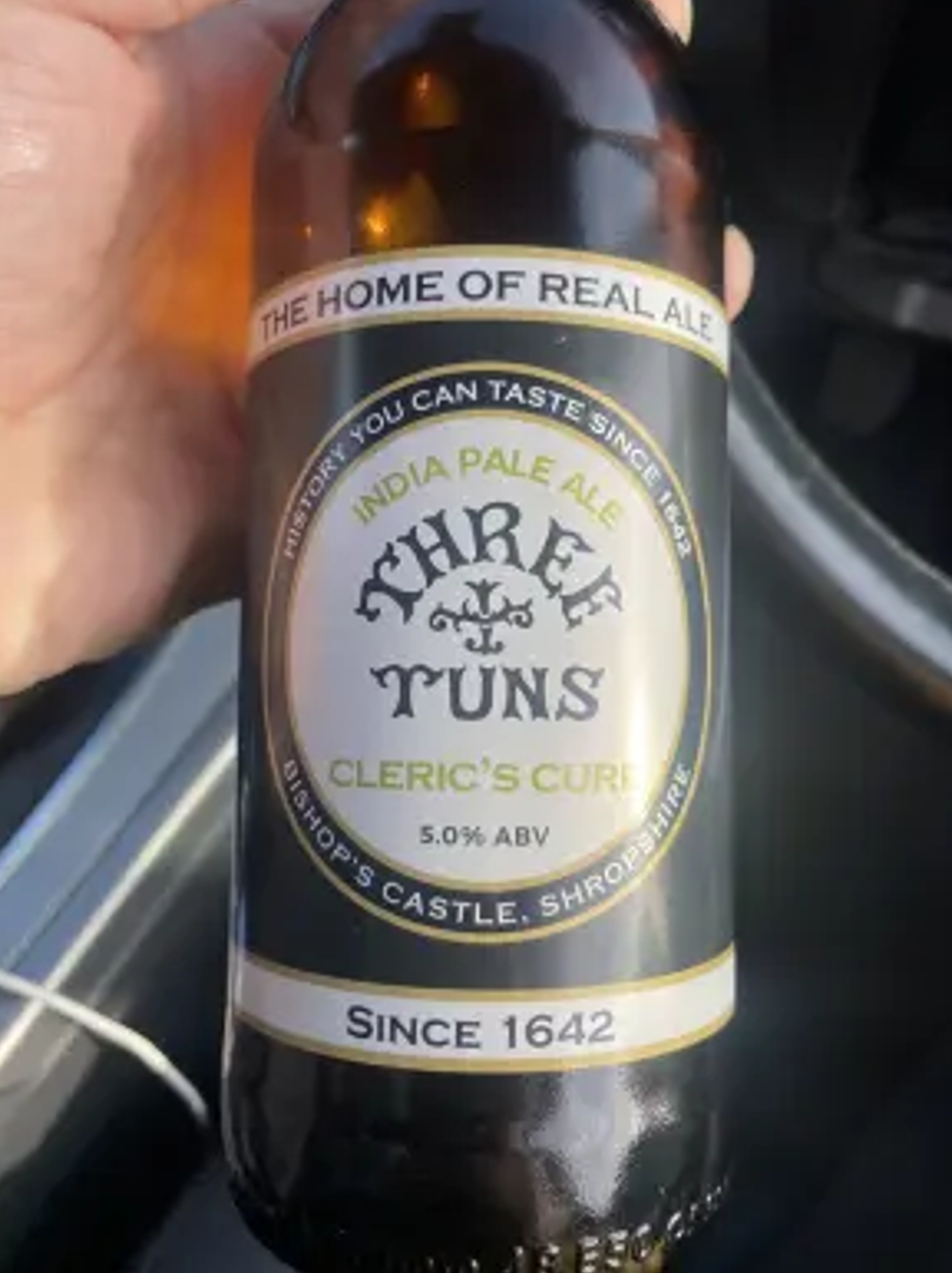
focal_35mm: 26
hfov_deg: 53.0
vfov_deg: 67.3
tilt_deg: -51.4
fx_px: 955
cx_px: 463
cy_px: 615
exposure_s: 1/517
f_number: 1.8
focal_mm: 4.25
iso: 32
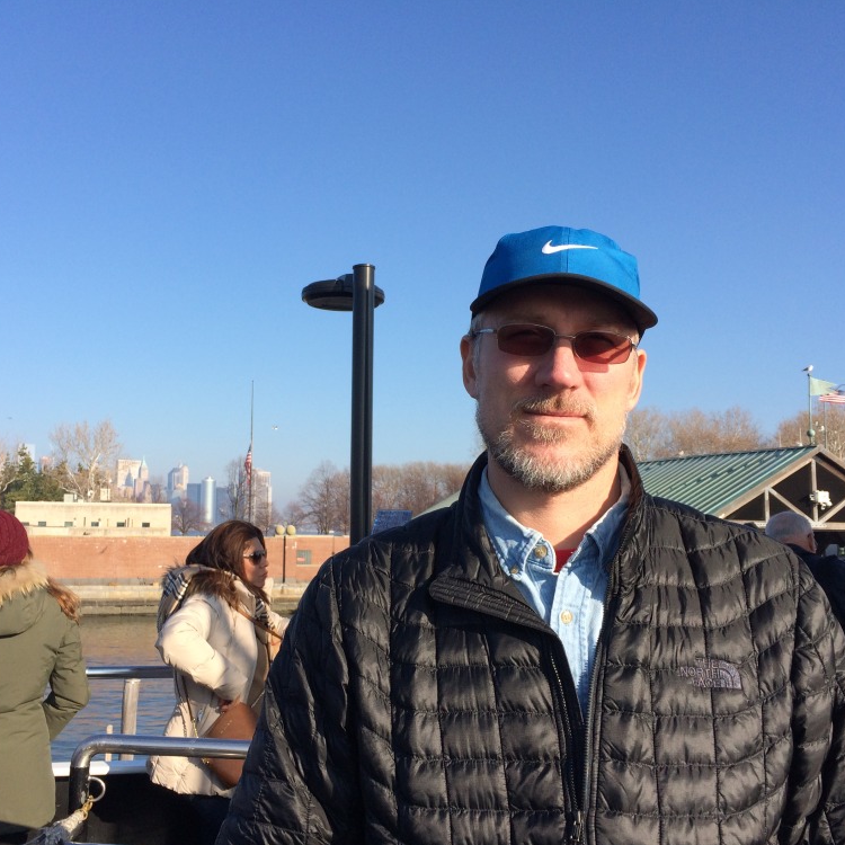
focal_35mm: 35
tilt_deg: +3.6
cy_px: 429
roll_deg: +0.1
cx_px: 380
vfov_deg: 47.2
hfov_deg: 47.2
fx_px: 967
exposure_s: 1/1786
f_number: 2.2
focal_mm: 4.15
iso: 32
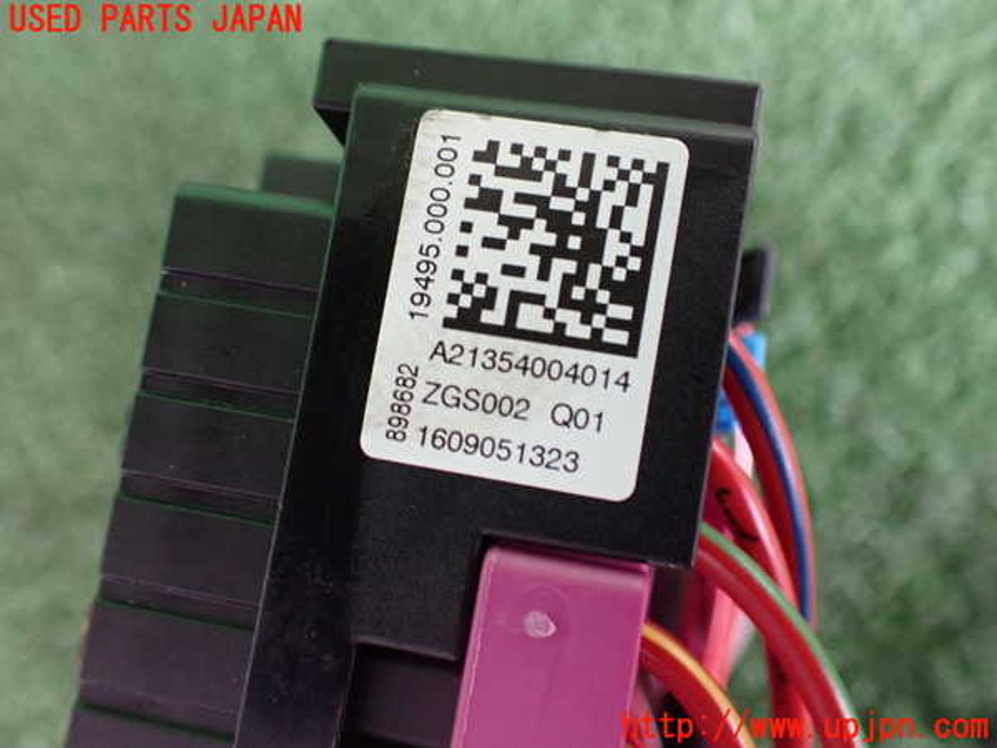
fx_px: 864
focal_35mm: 30
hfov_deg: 60.0
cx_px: 498
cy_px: 374
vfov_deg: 46.8
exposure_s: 1/50
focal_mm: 5.4
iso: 800
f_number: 2.3
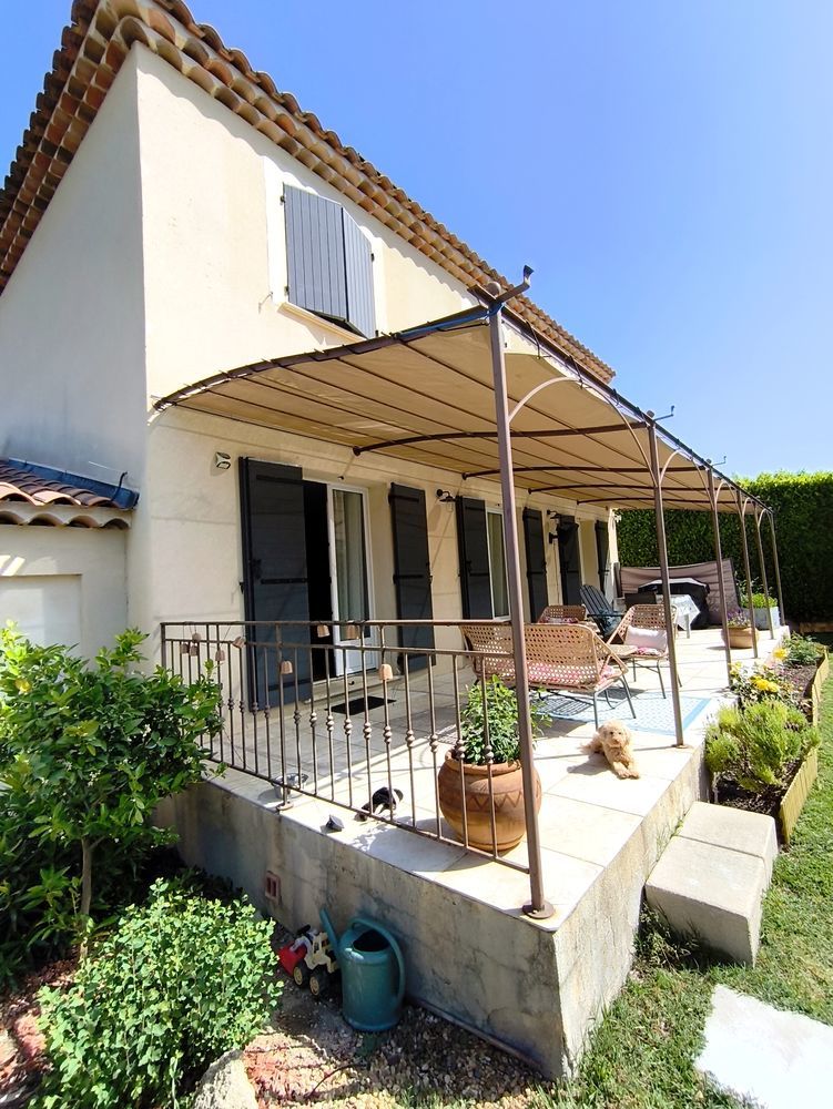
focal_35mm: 15
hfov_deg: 81.8
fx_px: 481
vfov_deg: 98.1
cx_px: 416
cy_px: 554
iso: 50
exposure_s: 1/2451
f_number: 2.2
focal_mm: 1.65
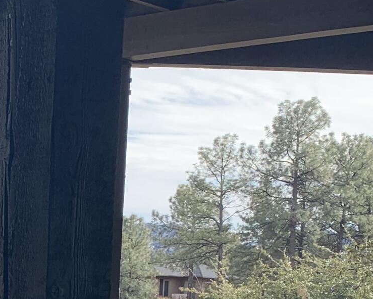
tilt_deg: -2.1
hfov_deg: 18.0
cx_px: -39
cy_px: 345
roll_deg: -2.2
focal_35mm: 103
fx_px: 1137
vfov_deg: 14.5
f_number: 1.8
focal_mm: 4.25
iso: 25
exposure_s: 1/759
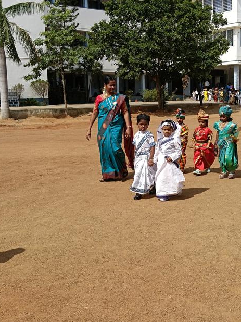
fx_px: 427
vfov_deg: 41.2
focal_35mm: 46
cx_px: 135
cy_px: 150
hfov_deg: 31.5
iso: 64
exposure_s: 1/865
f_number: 1.8
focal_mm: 3.98
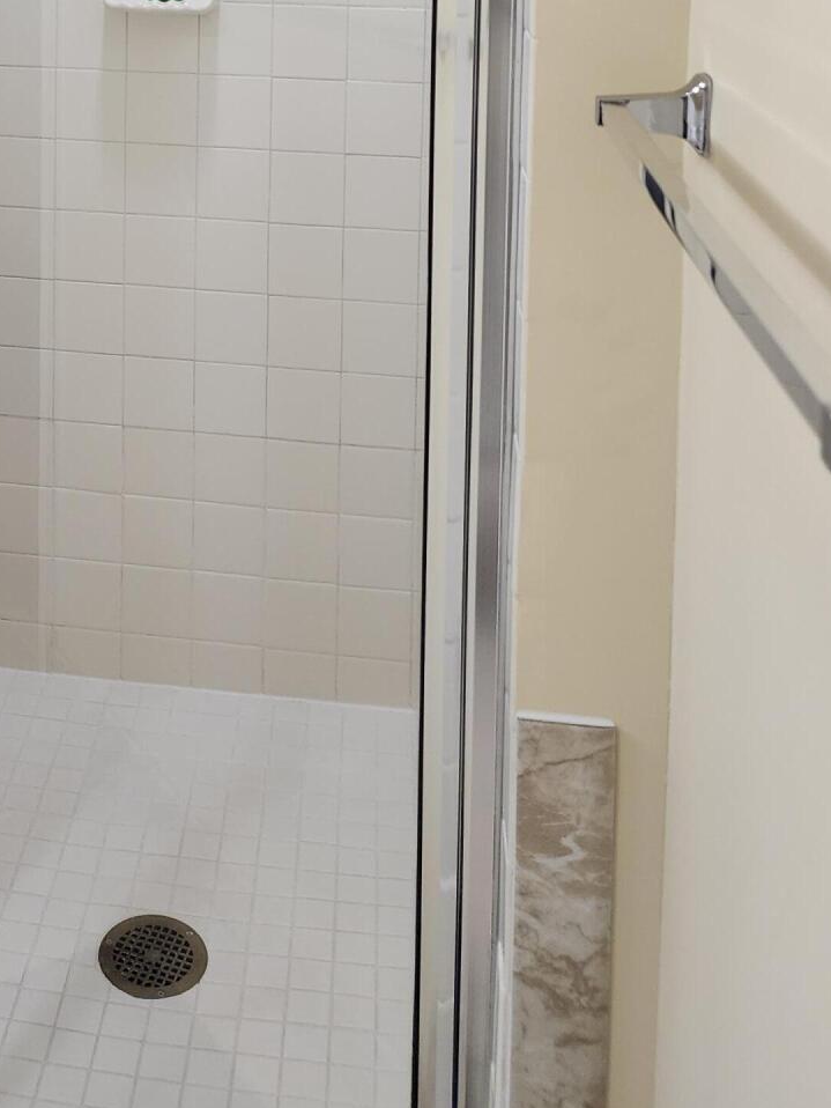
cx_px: 101
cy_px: -19
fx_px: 1536
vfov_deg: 35.6
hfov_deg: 29.2
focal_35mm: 48
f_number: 1.8
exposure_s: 1/120
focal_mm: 6.4
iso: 250
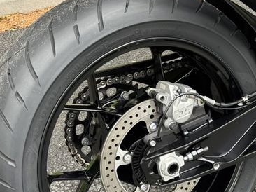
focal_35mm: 84
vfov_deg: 17.5
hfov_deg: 23.1
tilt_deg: -36.2
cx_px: 190
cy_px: 141
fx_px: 621
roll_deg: -4.5
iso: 100
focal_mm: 6.76
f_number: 1.78
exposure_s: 1/91
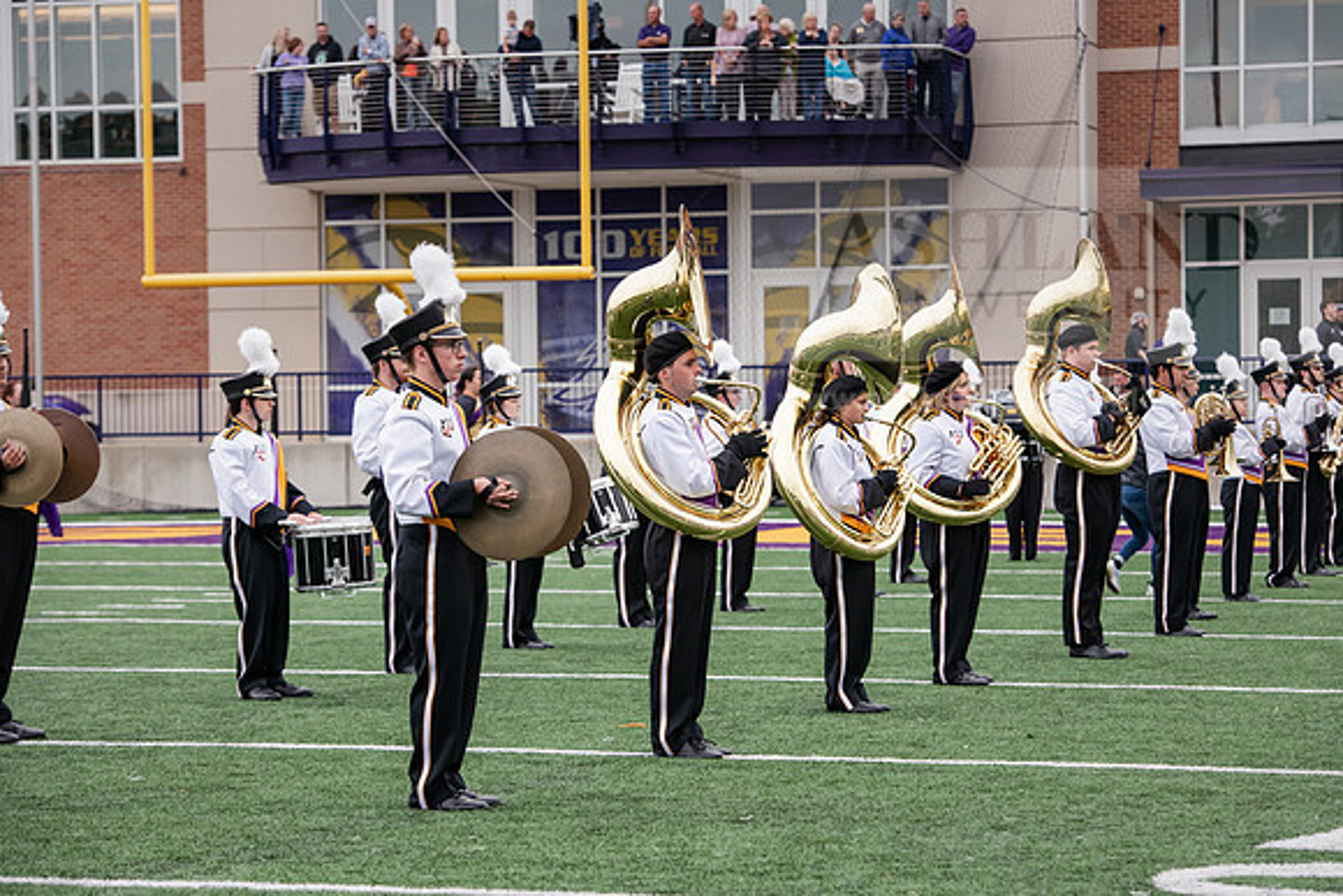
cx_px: 672
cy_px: 448
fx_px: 4179
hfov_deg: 18.3
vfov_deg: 12.2
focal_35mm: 112
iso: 640
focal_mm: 112
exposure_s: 1/400
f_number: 5.6
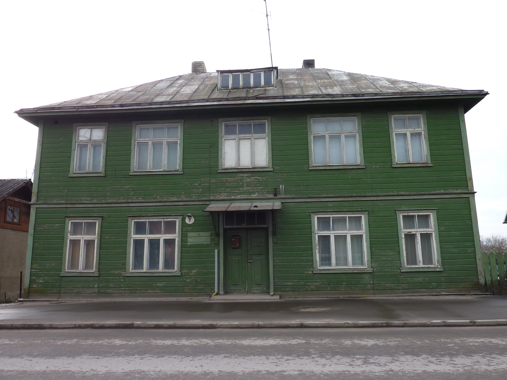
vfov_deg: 54.9
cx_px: 254
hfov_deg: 69.4
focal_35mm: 25
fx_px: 366
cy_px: 190
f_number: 4
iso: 80
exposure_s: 1/200
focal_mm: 4.1
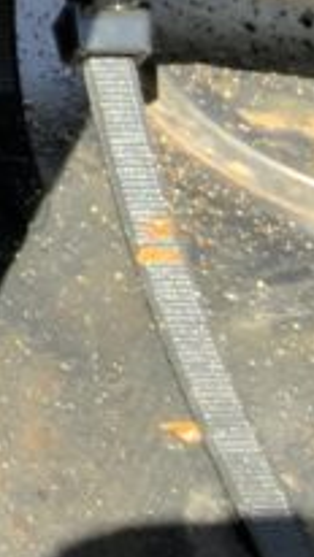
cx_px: -785
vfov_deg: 13.0
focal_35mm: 157
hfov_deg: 6.6
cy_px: -243
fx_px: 2322
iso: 25
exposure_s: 1/122
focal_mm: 3
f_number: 1.8
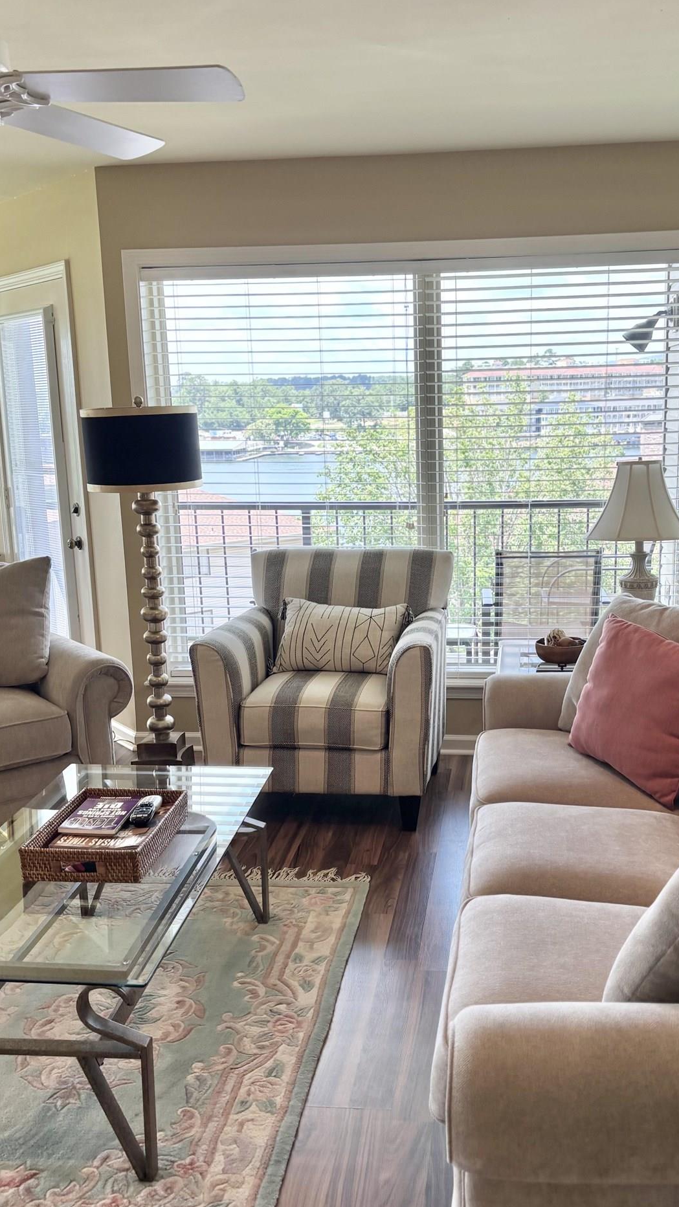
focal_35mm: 35
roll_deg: +0.6
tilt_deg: -11.0
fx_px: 1120
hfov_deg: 33.6
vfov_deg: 56.6
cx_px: 413
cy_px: 619
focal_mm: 5.96
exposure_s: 1/122
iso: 32
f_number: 1.6
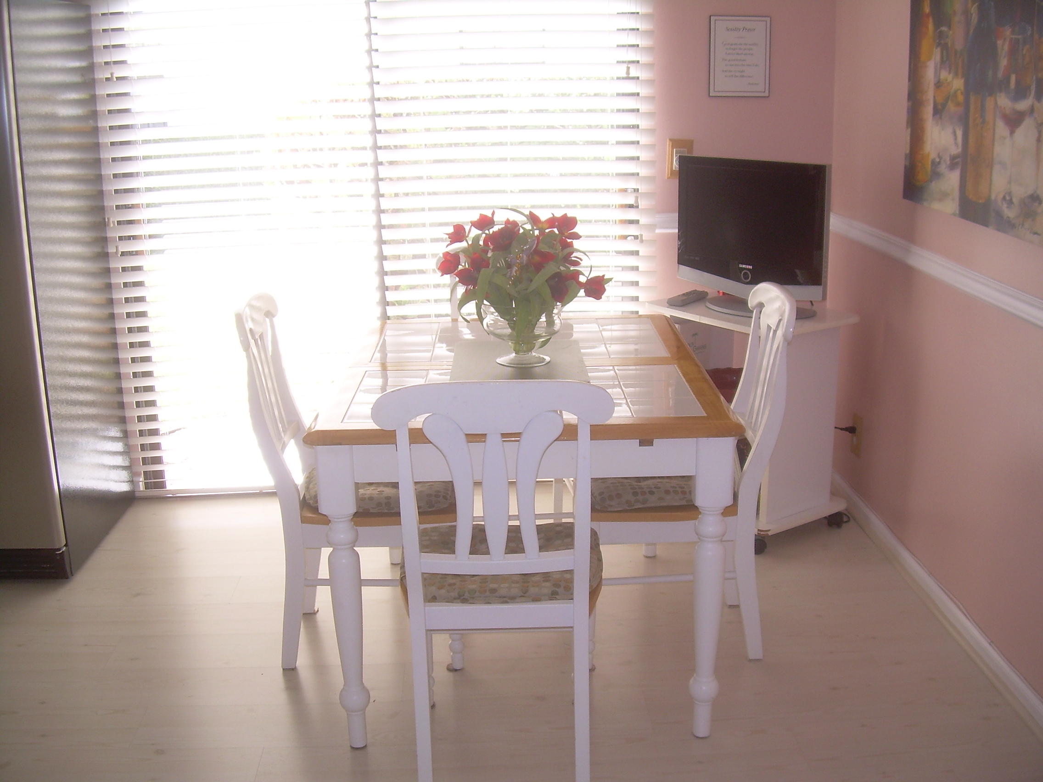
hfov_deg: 49.0
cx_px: 522
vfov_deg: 37.7
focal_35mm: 38
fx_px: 1145
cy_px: 391
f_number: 2.8
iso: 50
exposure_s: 1/55
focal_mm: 6.3
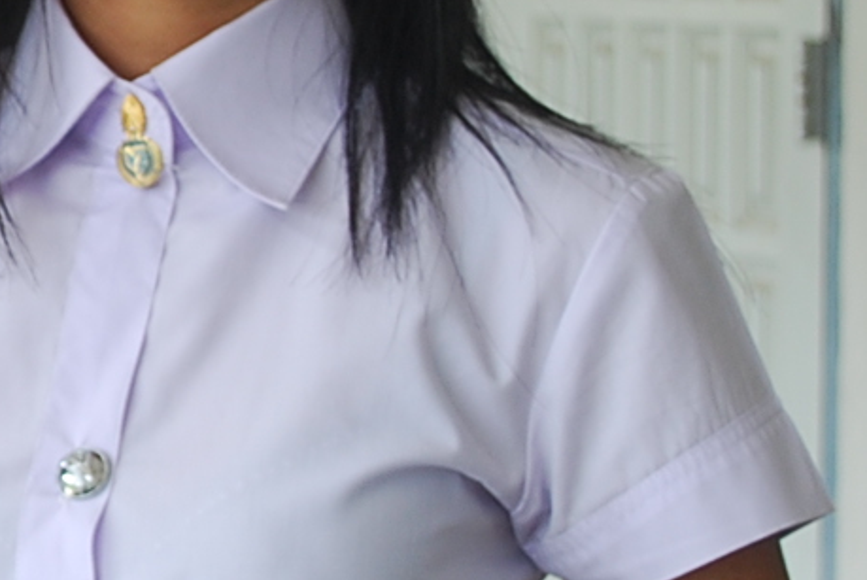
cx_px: -444
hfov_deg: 10.4
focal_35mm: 190
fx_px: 4580
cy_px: 130
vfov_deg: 7.2
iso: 200
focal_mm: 30
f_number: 4.8
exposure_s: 1/25
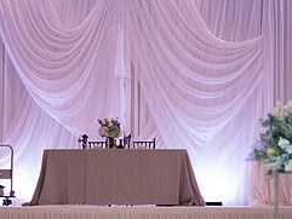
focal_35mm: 207
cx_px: 131
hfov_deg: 9.6
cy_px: 196
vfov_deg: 7.2
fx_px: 1747
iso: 1000
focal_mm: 85
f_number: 1.8
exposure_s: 1/1000
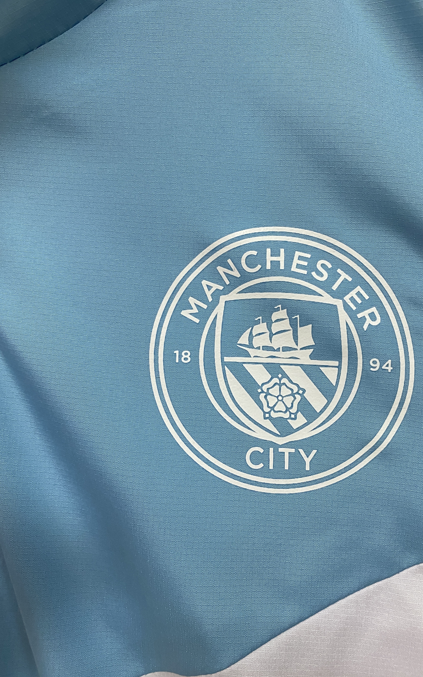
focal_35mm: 28
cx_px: 255
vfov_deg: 66.5
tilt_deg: -2.2
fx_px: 517
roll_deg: -3.5
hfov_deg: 44.3
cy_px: 334
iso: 160
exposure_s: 1/50
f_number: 1.8
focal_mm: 4.25
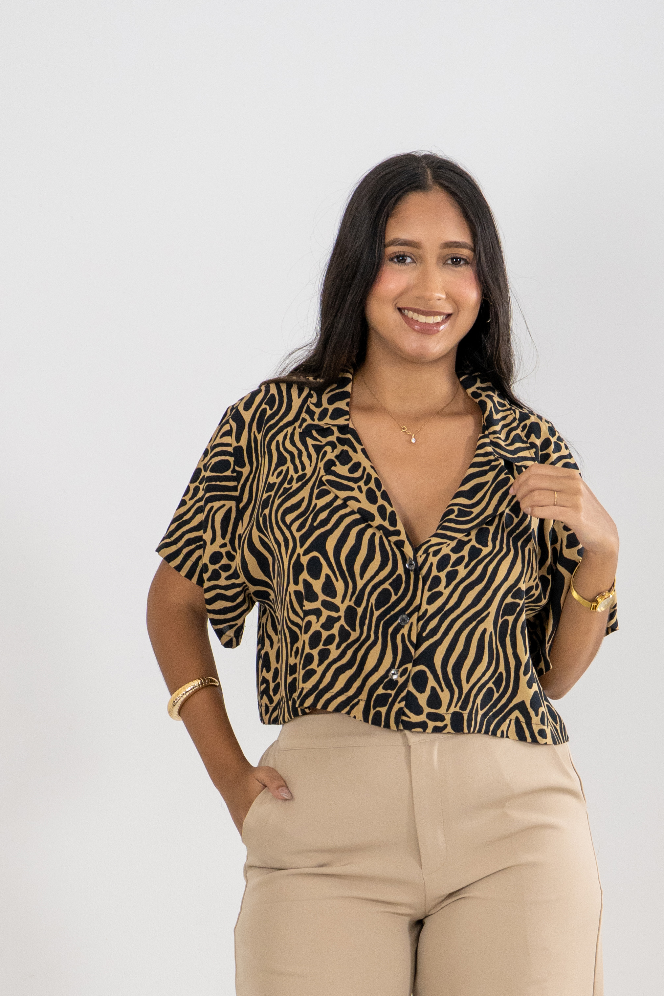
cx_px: 406
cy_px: 881
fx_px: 2463
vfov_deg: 22.4
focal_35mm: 89
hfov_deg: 15.3
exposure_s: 1/160
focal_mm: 45
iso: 2500
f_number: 5.6
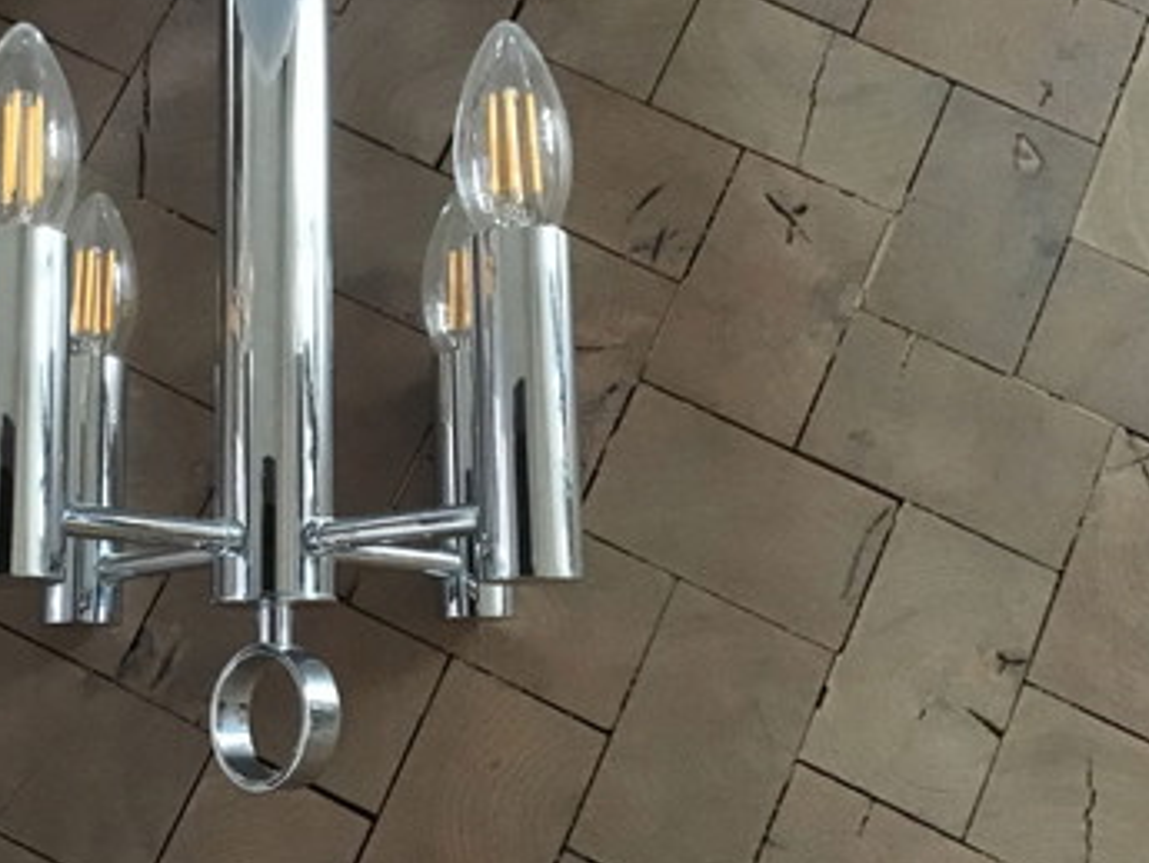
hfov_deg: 40.4
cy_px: 373
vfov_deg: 31.5
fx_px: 1527
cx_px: 333
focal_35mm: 46
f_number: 2.4
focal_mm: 3.3
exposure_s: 1/17
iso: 500
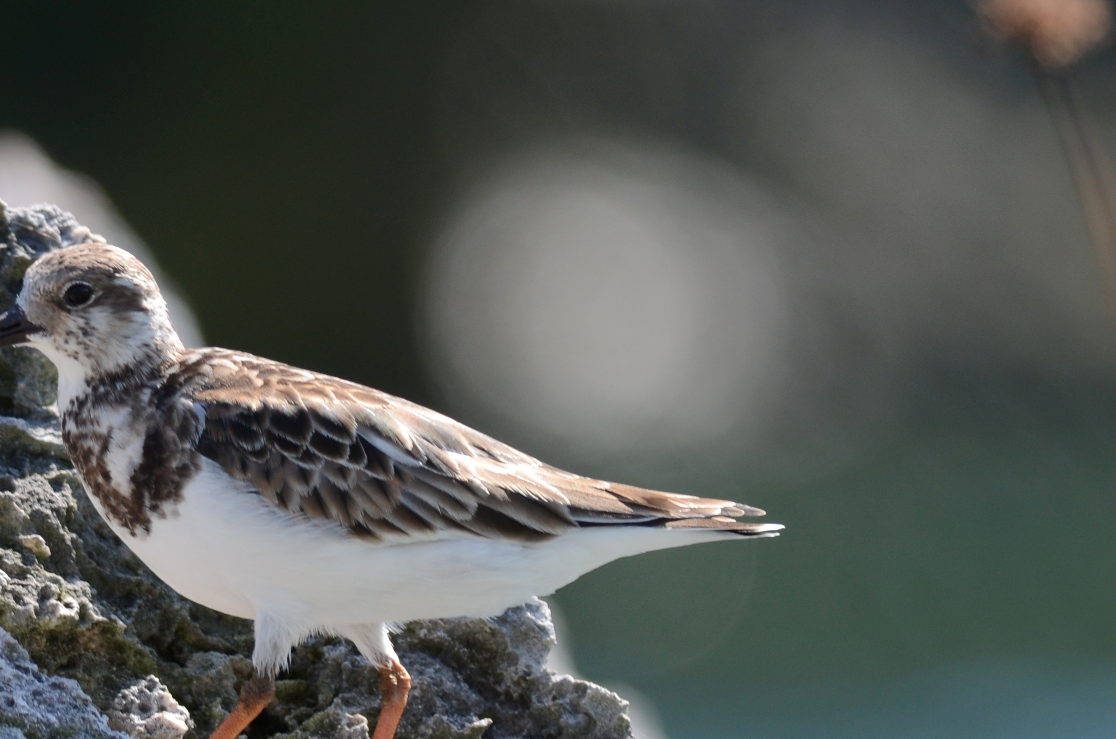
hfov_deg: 2.1
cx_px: 312
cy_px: 301
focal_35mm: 1004
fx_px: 31057
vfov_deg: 1.4
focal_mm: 420
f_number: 5.6
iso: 220
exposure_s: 1/500
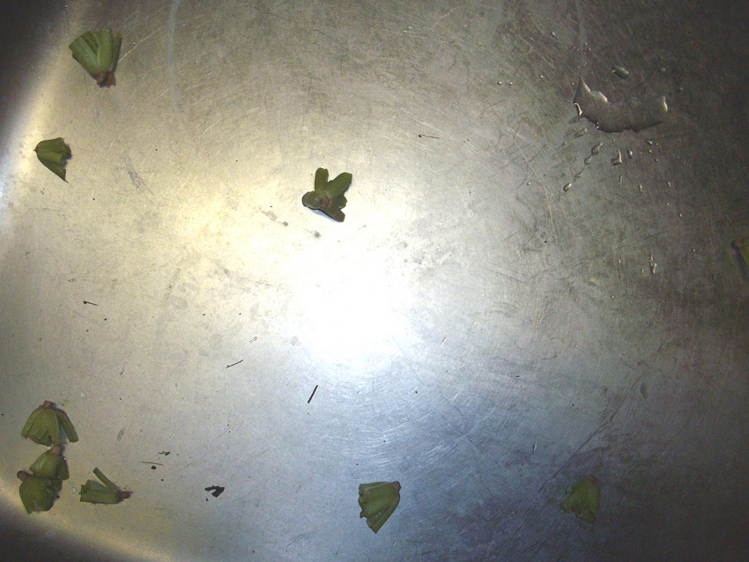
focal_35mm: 37
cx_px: 374
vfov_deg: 38.7
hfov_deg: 50.1
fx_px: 801
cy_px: 281
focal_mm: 6.2
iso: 176
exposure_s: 1/50
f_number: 2.8
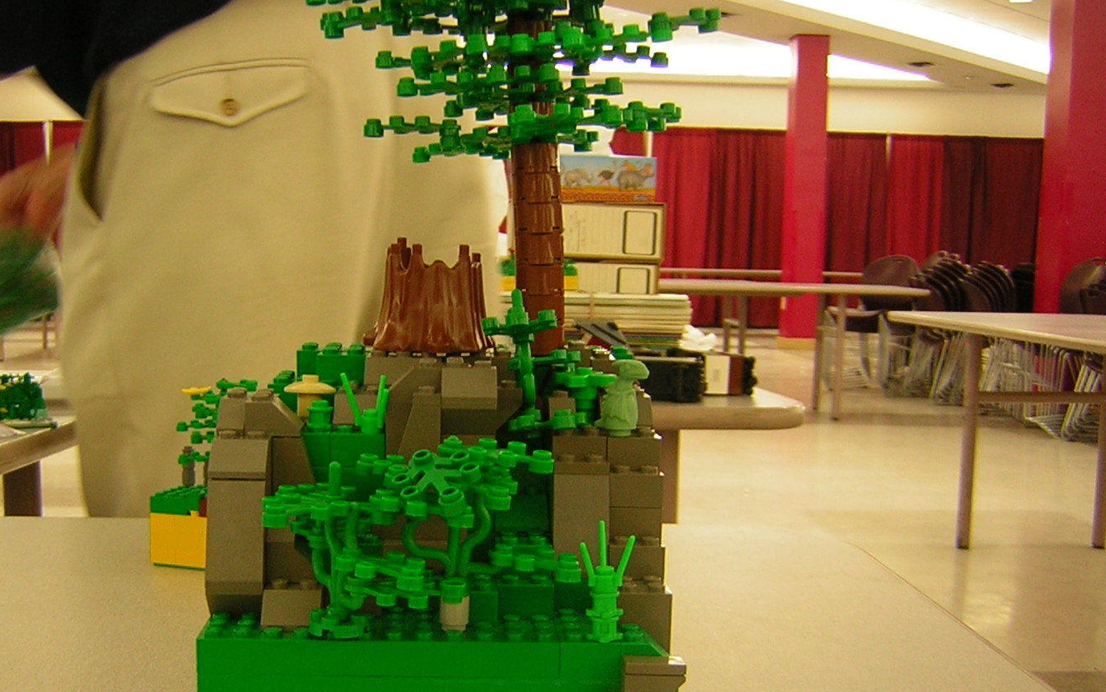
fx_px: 1387
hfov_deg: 43.4
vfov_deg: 27.8
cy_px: 474
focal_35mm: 46
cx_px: 489
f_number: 2.6
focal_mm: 4.7
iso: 57
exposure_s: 1/5.7
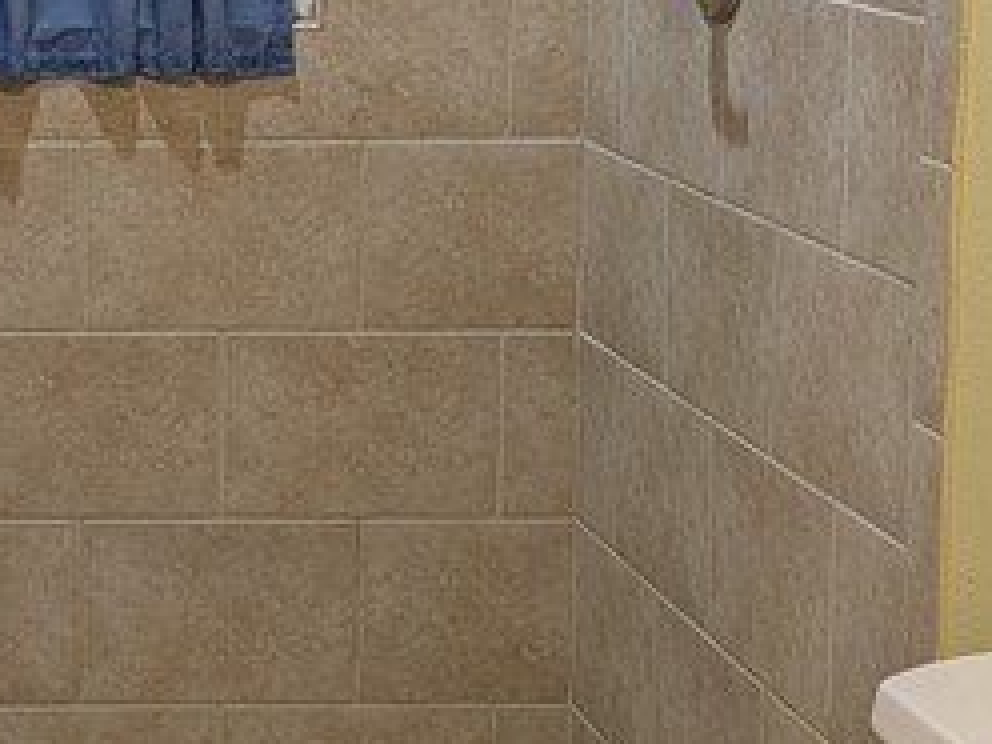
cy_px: 152
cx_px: -242
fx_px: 2837
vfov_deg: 14.9
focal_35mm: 99
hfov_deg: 18.6
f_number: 1.68
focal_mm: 6.9
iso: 17
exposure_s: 1/78.4
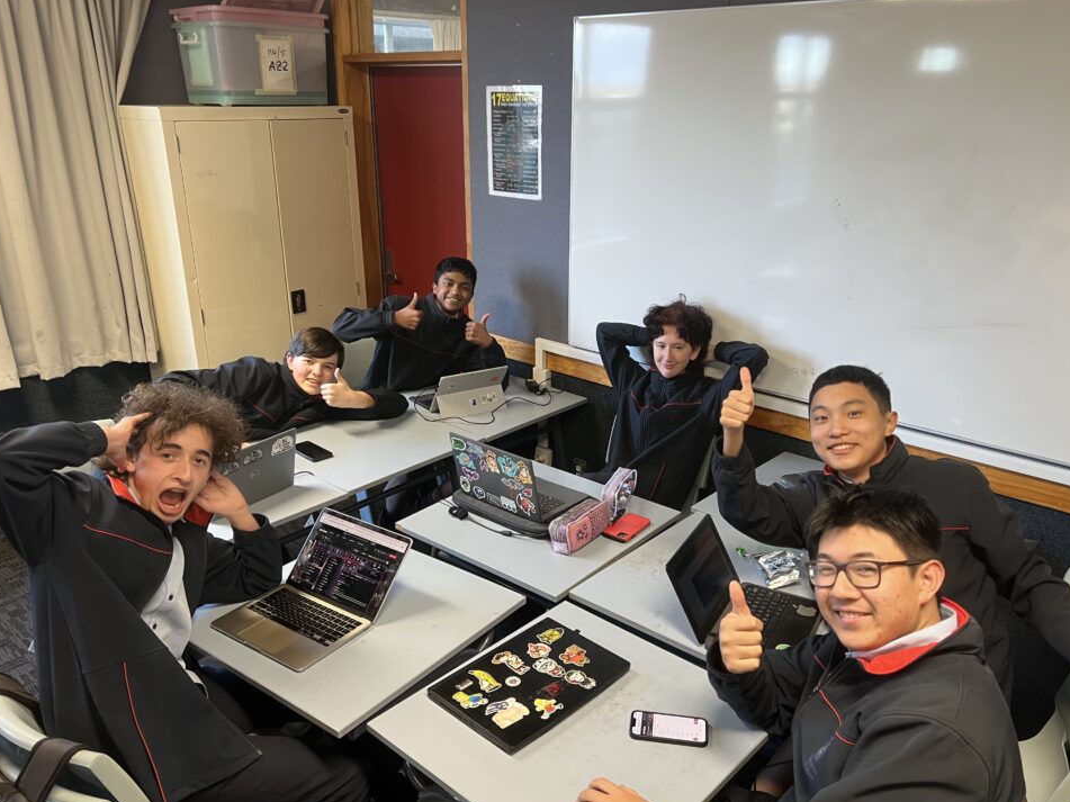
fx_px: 865
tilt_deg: -22.5
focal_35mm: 28
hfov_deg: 63.4
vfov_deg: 49.7
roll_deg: -0.7
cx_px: 541
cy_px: 422
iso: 125
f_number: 1.5
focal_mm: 5.7
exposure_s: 1/50
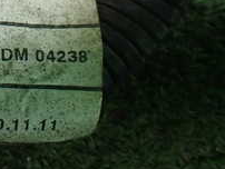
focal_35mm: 89
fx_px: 579
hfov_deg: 20.5
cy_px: -40
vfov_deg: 15.9
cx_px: -47
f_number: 2.3
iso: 640
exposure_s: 1/125
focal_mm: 5.4
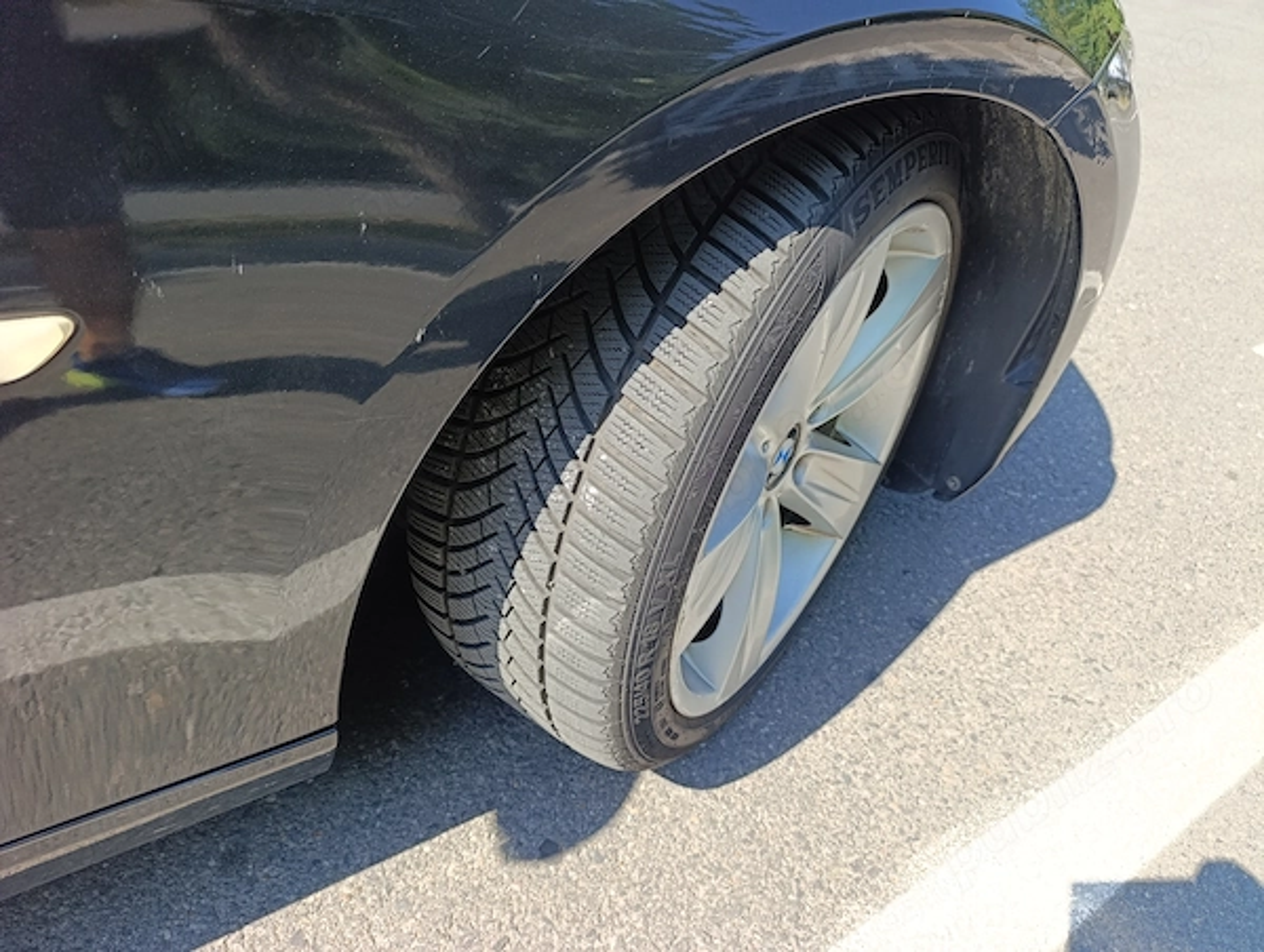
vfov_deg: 59.0
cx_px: 632
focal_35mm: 23
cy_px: 476
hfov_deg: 73.8
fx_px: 841
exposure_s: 1/142
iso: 50
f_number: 1.6
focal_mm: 6.14
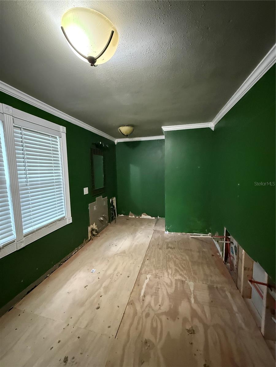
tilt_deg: -5.3
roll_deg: +0.9
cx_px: 138
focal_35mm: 14
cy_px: 184
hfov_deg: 85.7
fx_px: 149
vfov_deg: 102.1
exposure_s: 1/30
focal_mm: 2.22
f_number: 2.2
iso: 1600
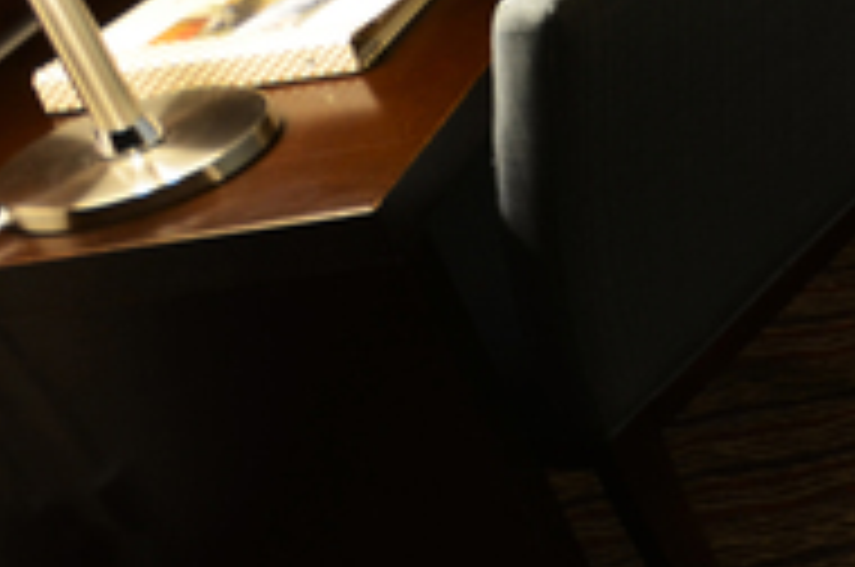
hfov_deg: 19.5
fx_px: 1494
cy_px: -130
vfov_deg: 20.0
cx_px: 1674
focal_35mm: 63
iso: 200
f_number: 4.5
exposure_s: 1/4
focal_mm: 10
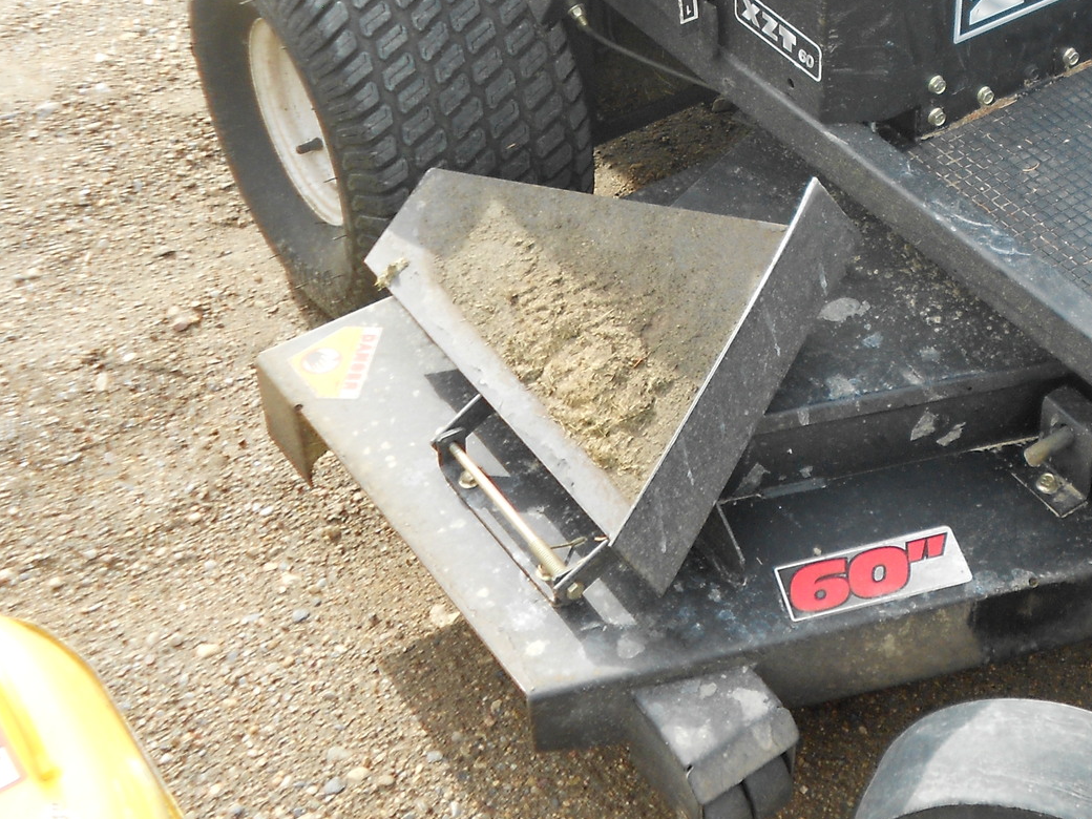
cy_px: 19
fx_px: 1987
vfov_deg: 22.5
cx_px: 957
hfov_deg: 29.6
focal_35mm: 63
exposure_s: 1/160
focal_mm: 5.8
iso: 80
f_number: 3.6
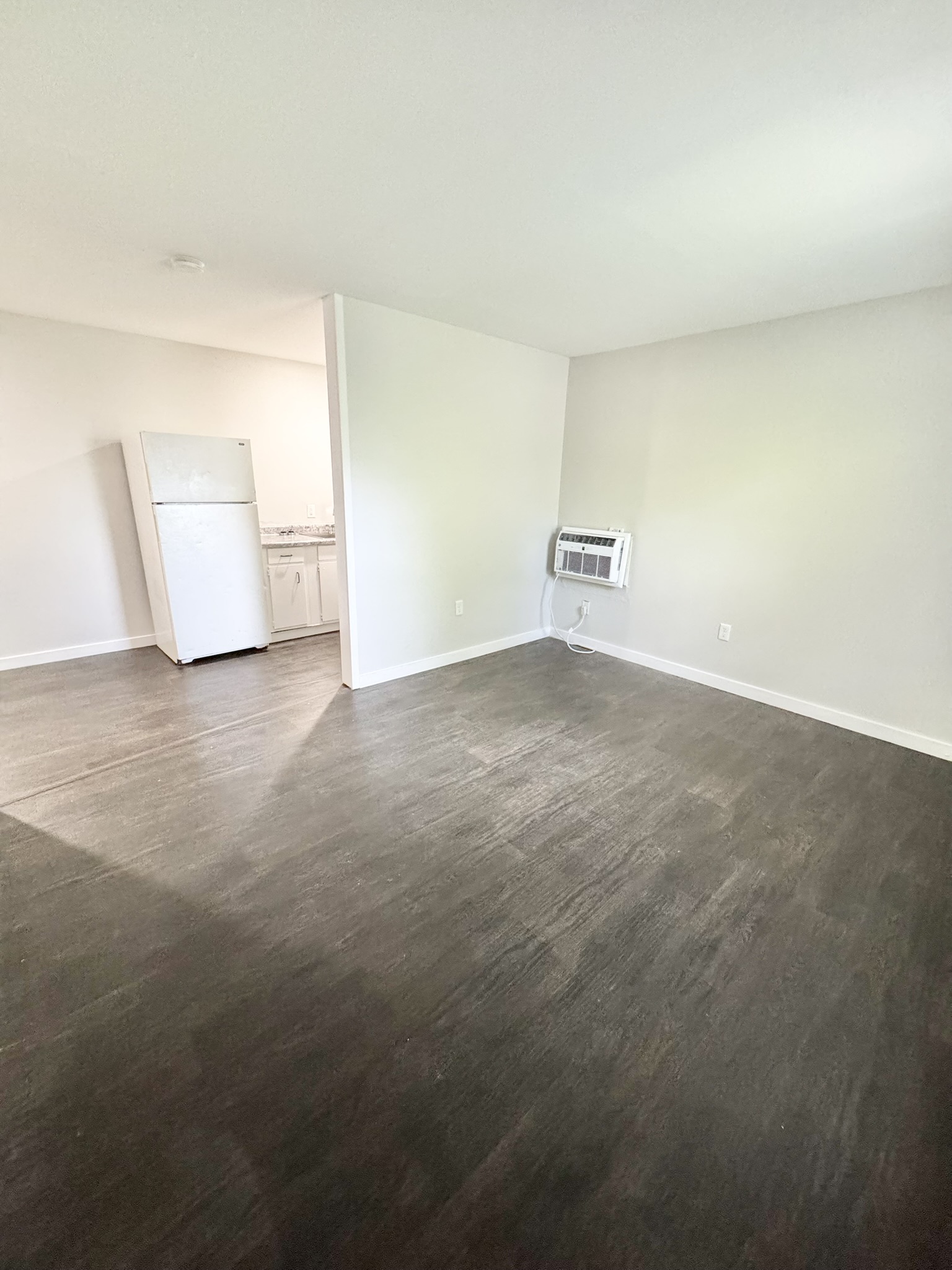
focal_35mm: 14
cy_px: 635
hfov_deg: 85.7
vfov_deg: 102.1
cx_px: 476
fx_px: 513
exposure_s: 1/60
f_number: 2.2
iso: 500
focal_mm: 2.22
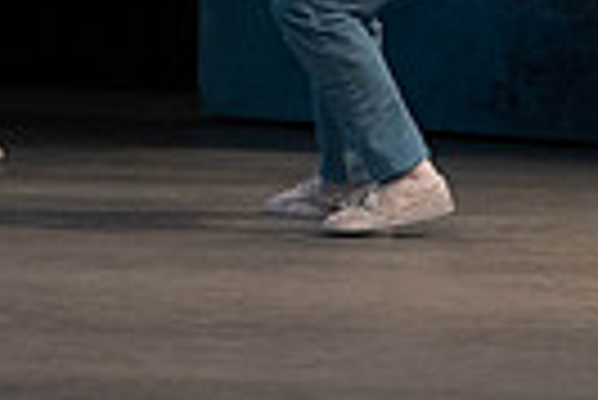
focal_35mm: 835
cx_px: 180
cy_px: -447
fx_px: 13885
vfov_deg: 1.6
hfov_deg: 2.5
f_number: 4.5
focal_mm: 192
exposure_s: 1/400
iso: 3200
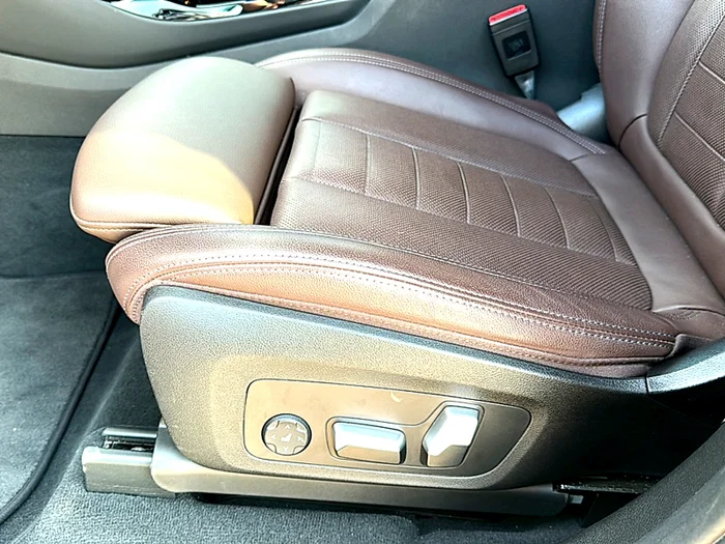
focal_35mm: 25
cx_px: 362
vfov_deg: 54.9
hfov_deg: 69.4
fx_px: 524
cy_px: 272
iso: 64
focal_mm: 6.86
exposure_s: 1/70
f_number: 1.78
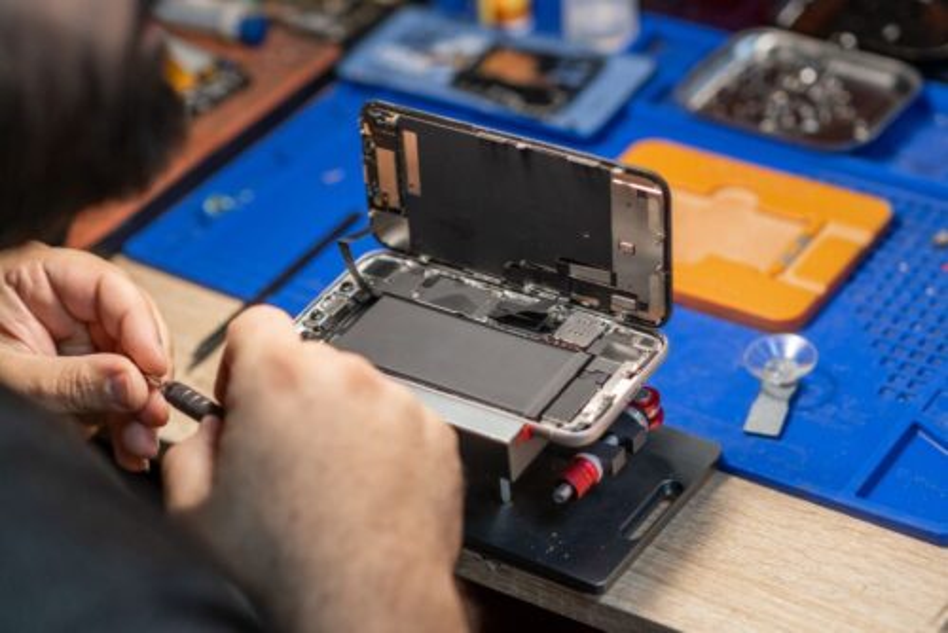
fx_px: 2213
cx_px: 474
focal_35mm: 84
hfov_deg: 24.2
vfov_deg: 16.3
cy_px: 316
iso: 320
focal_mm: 56
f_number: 1.8
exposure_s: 1/250
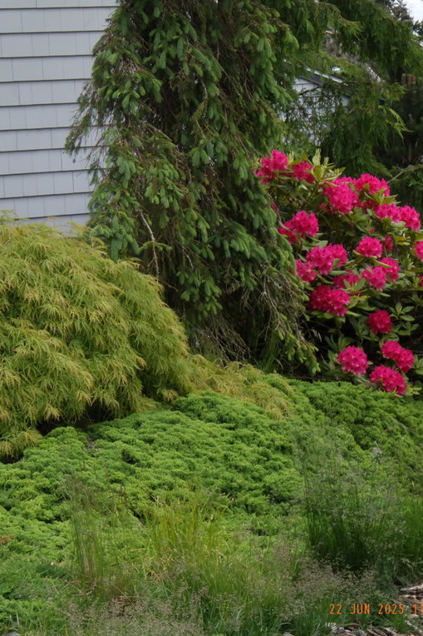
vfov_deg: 15.7
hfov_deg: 10.4
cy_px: 319
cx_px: 48
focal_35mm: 131
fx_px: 2310
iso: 125
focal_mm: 16.7
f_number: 5
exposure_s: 1/320
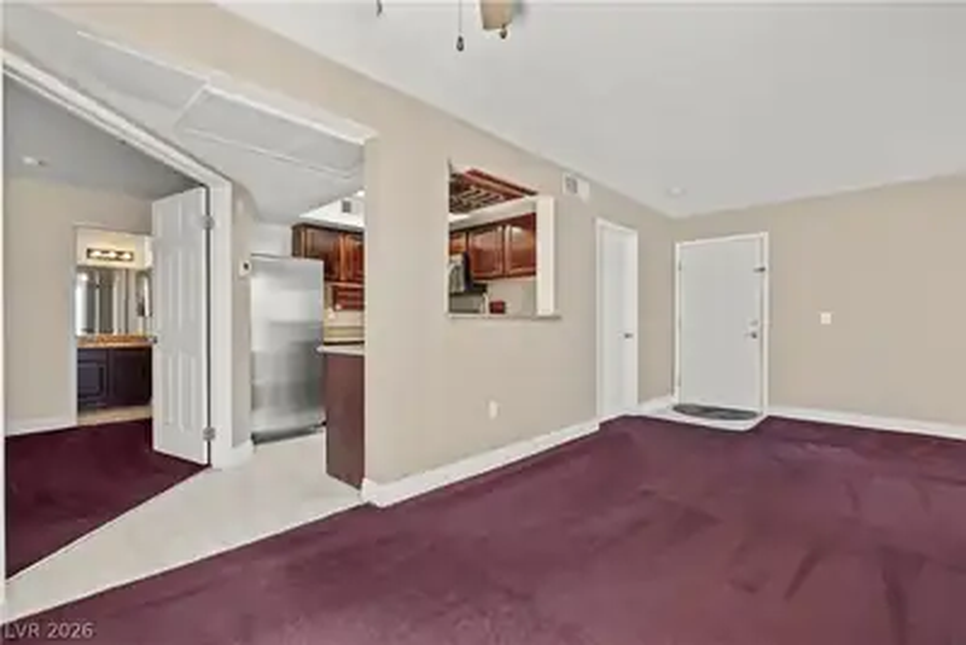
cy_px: 322
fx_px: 429
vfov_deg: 73.8
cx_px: 483
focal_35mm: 16
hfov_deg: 96.7
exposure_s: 1/1.67
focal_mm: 16
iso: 200
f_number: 8
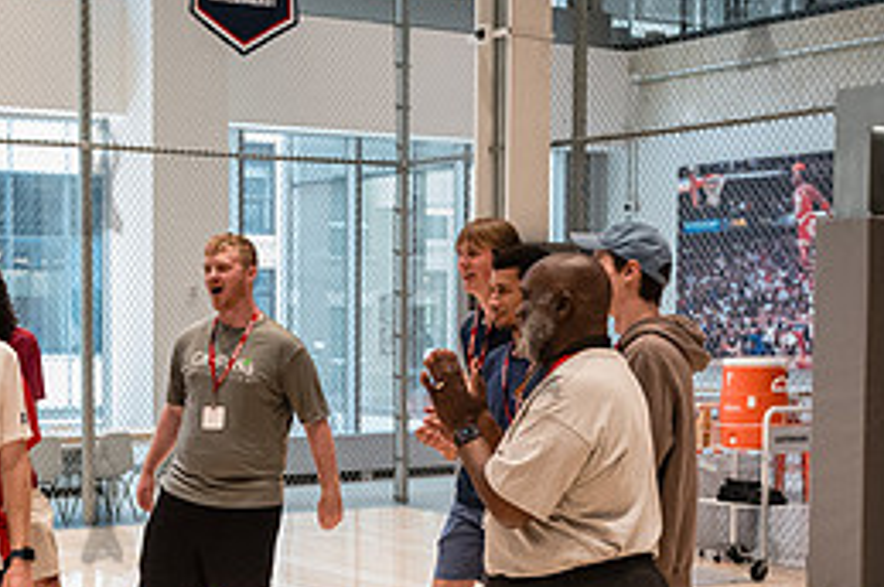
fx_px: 1692
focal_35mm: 69
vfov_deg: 19.6
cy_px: 431
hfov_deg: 28.7
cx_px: 182
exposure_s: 1/320
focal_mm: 27
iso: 5000
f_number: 4
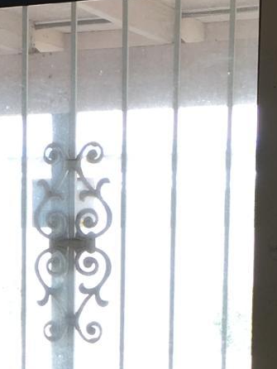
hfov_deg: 11.1
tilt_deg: -7.4
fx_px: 1386
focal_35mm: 130
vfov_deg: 14.8
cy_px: 399
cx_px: -112
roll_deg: +0.5
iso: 32
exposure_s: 1/122
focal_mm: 4.15
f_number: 2.2
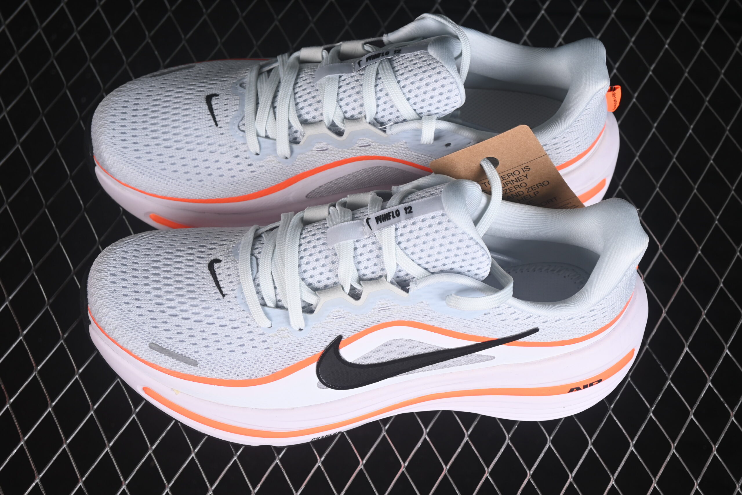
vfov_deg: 18.2
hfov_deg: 27.0
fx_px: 1546
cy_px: 248
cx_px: 371
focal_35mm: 75
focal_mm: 50
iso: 160
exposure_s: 1/80
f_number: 7.1
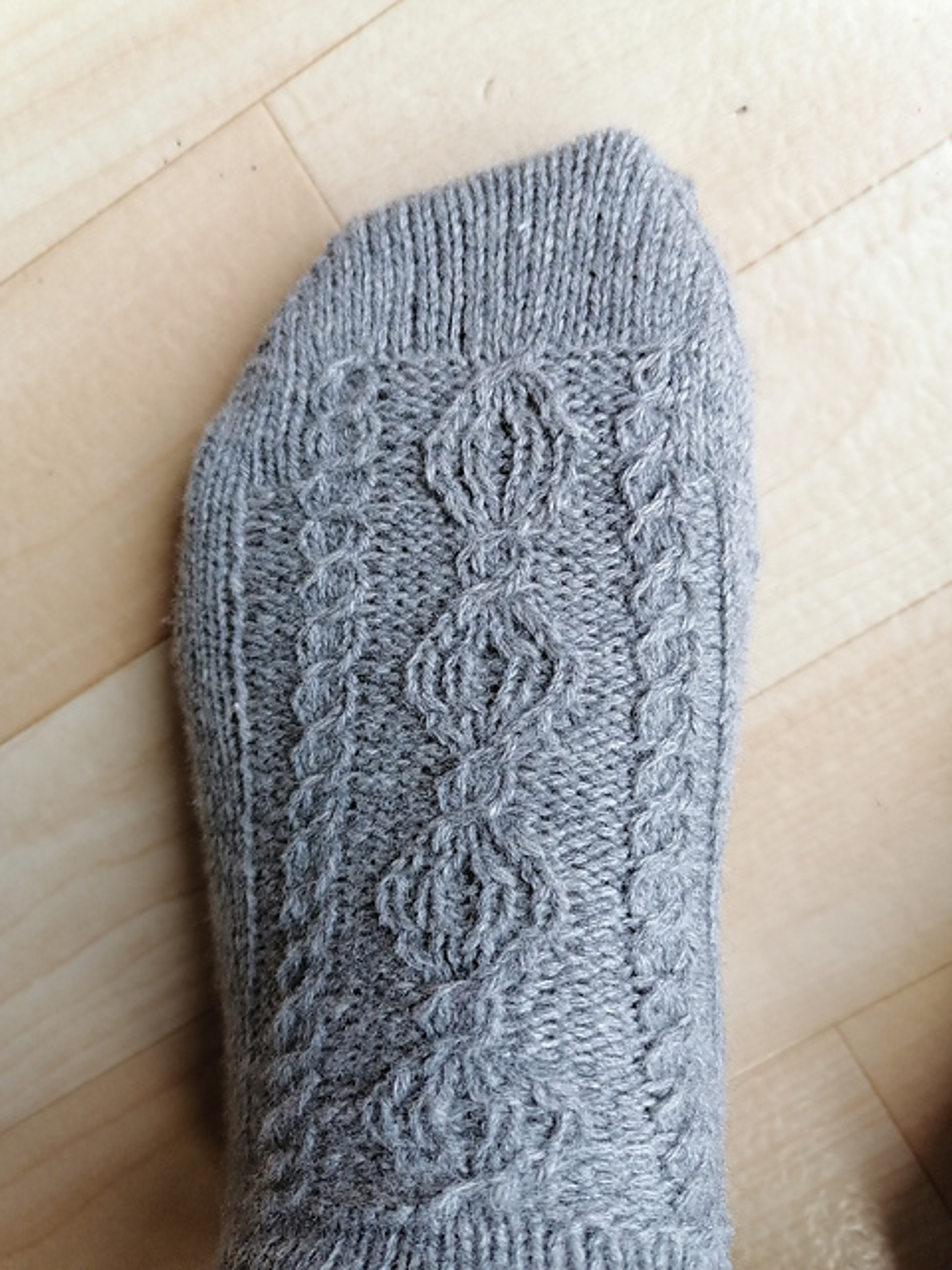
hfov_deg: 51.4
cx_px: 476
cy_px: 635
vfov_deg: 65.3
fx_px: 990
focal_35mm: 27
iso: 100
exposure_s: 1/50
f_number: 1.8
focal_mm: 5.3
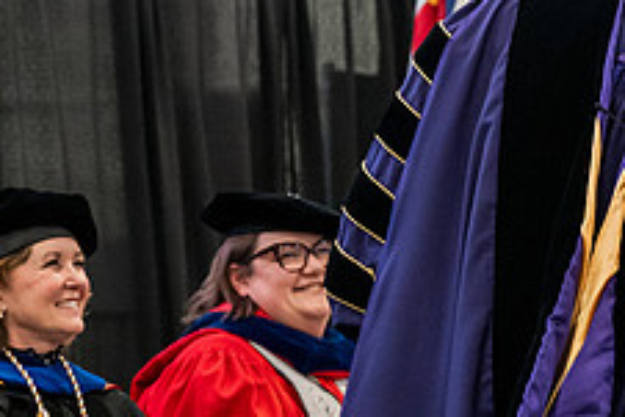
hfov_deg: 9.2
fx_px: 3839
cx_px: 675
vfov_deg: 6.2
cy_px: 112
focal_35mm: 221
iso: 6400
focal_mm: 86
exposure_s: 1/250
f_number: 5
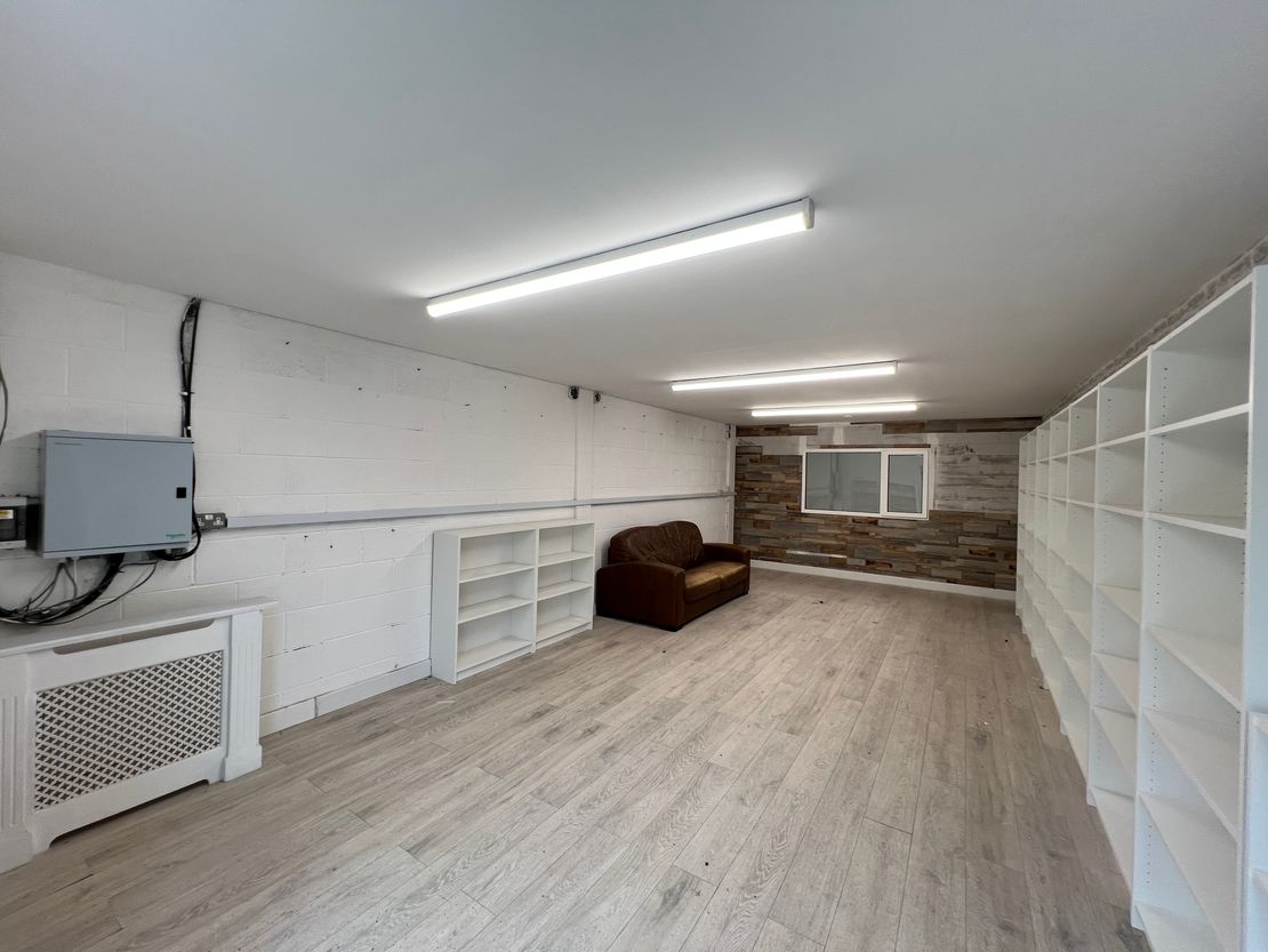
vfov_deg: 89.9
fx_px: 476
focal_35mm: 13
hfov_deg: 106.2
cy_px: 476
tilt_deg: -0.8
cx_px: 634
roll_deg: -1.0
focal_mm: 1.57
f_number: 1.8
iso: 50
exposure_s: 1/99
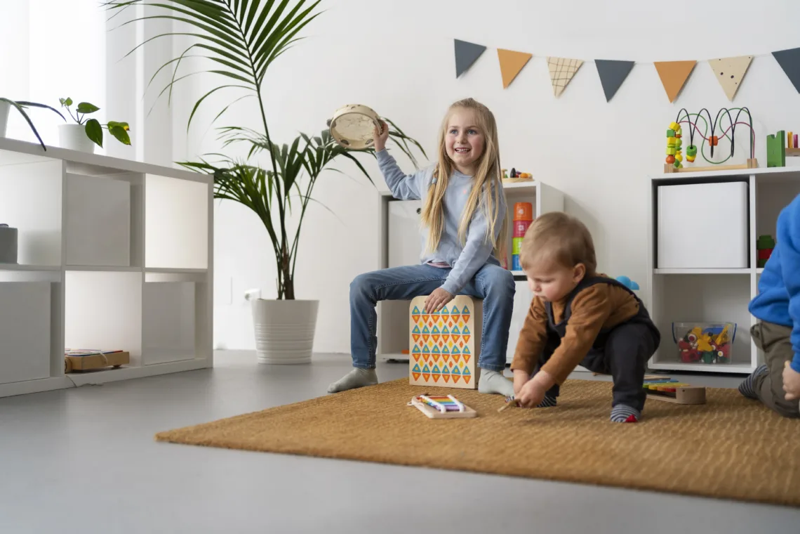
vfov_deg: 37.9
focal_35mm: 35
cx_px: 400
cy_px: 267
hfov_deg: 54.4
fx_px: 778
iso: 200
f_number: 1.8
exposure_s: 1/250
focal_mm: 35
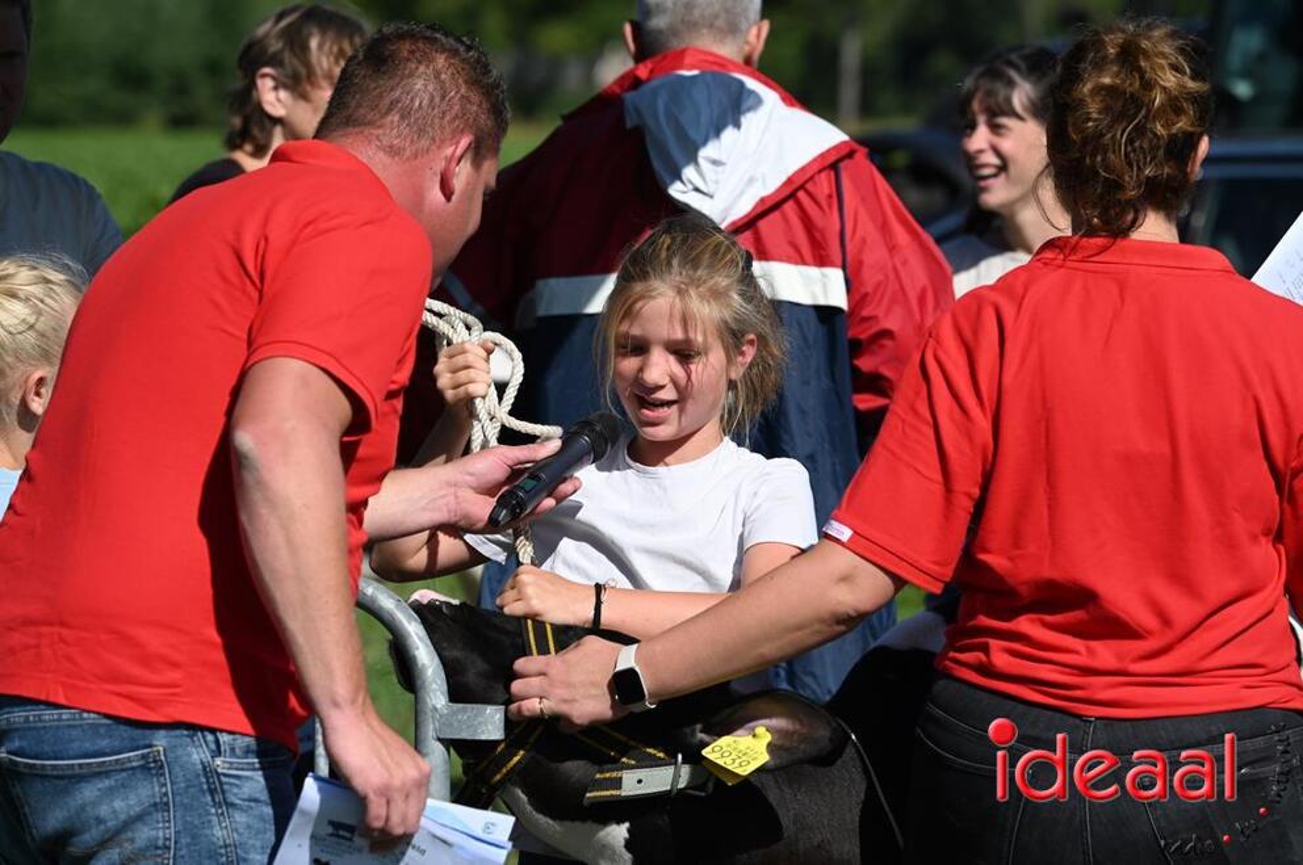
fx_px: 6327
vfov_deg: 7.8
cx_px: 652
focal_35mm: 175
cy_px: 432
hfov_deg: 11.8
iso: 500
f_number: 7.1
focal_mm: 175
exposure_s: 1/3200
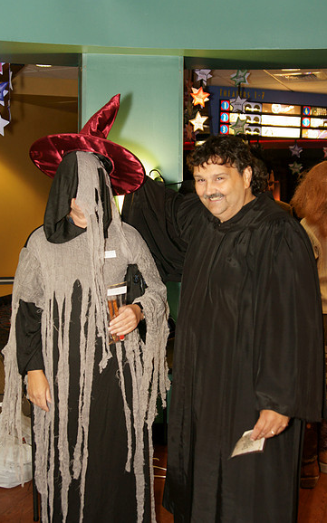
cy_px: 262
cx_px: 157
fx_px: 613
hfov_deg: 29.8
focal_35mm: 43
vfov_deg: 46.2
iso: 800
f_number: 2.8
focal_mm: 28
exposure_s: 1/60
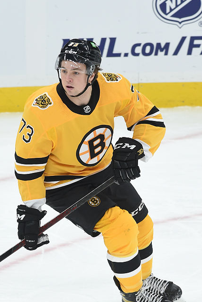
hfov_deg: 1.7
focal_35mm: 789
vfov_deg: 2.6
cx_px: 34
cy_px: 225
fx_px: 6640
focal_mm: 420
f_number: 7.1
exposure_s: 1/800
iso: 2500
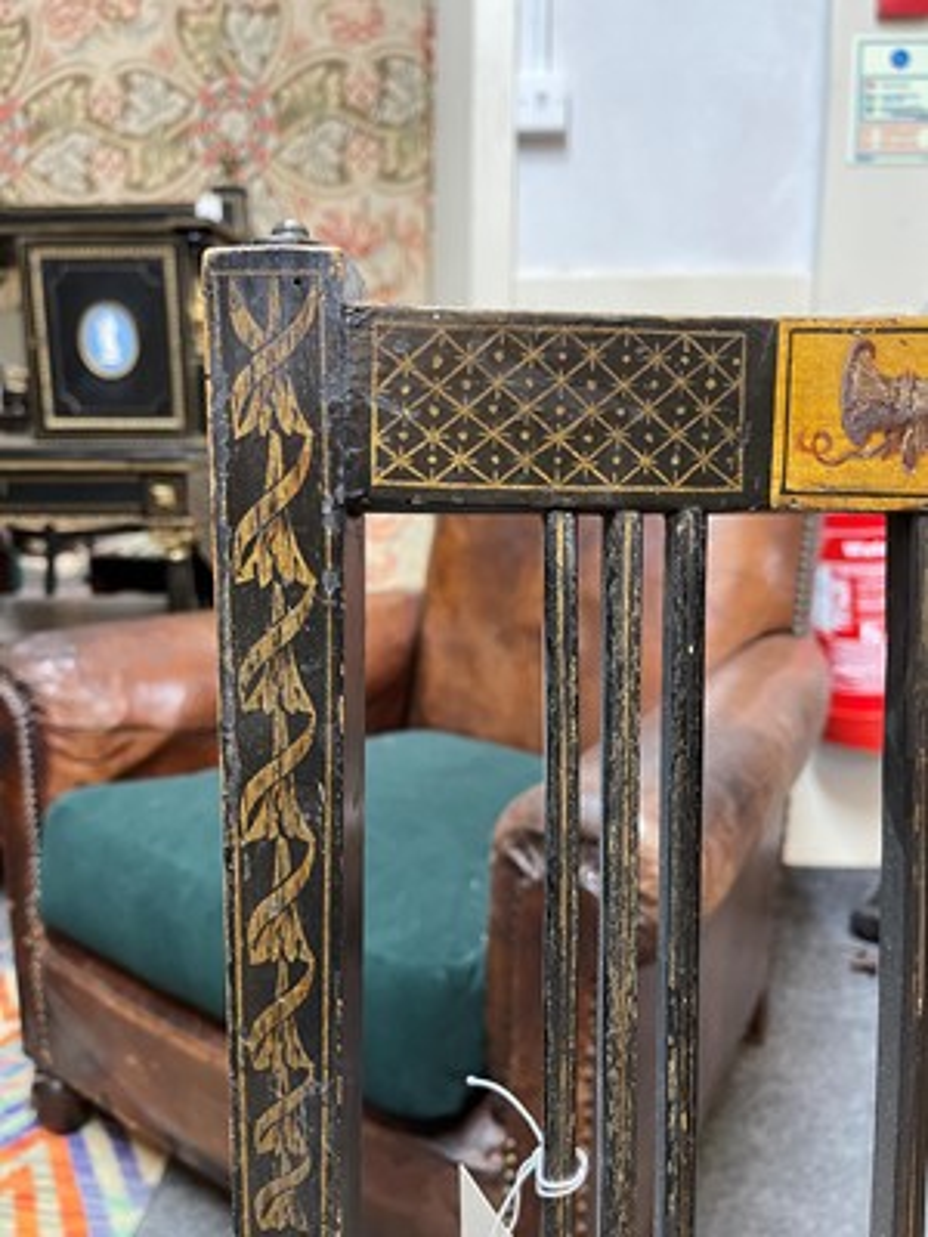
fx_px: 894
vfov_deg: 69.4
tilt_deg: -9.6
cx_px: 464
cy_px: 618
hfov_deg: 54.9
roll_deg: -0.2
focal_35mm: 25
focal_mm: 5.1
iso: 320
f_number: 1.6
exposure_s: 1/50
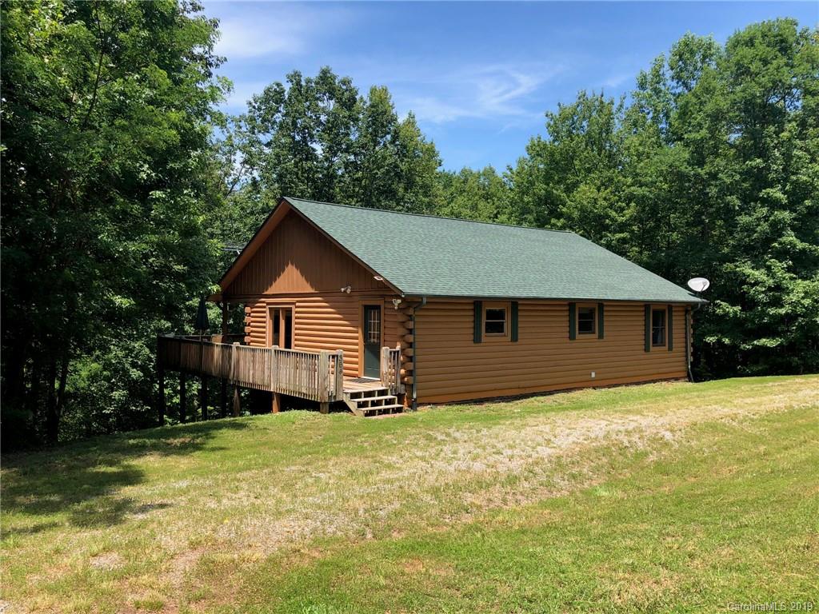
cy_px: 307
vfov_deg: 48.2
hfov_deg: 61.7
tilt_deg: +0.6
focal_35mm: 29
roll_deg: +0.6
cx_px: 410
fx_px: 686
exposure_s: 1/934
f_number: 1.8
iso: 20
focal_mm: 3.99
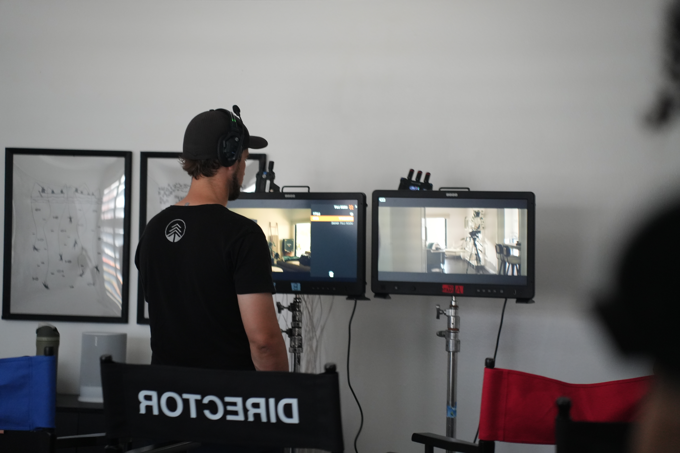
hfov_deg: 27.0
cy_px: 226
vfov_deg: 18.2
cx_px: 340
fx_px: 1417
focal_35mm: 75
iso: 4000
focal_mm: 75
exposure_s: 1/500
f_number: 2.8
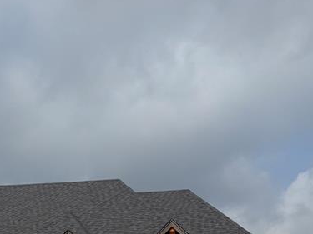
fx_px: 642
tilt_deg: +4.6
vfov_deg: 19.6
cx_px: 50
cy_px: 275
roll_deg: -0.9
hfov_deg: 26.7
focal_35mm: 71
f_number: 1.6
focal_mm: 5.96
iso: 50
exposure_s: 1/6993
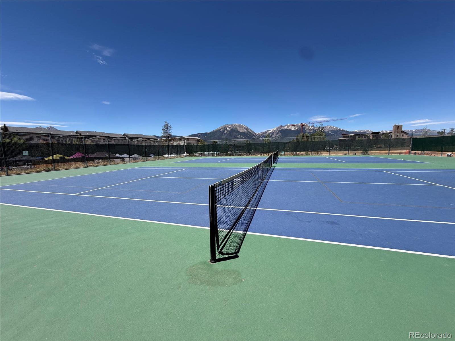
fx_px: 184
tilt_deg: -8.0
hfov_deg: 102.1
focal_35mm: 14
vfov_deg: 85.7
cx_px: 228
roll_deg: +1.5
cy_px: 170
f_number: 2.2
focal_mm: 2.22
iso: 20
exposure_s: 1/901
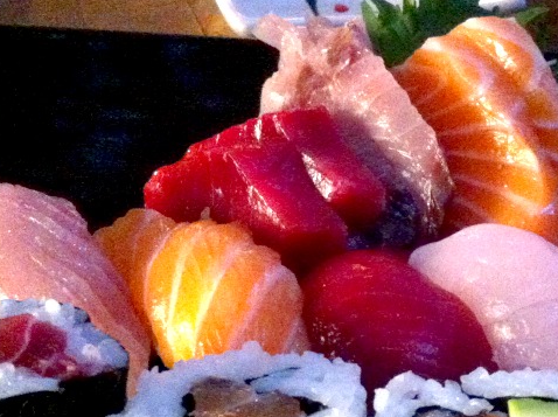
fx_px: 1207
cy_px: 328
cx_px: 431
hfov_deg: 25.7
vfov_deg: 19.4
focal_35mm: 75
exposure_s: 1/15
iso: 1000
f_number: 2.8
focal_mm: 3.85
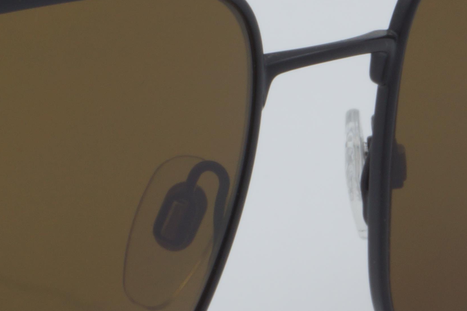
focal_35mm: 300
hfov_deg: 6.8
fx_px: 3889
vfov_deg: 4.6
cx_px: -67
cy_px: 179
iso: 100
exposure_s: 1/4
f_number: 32
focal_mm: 55
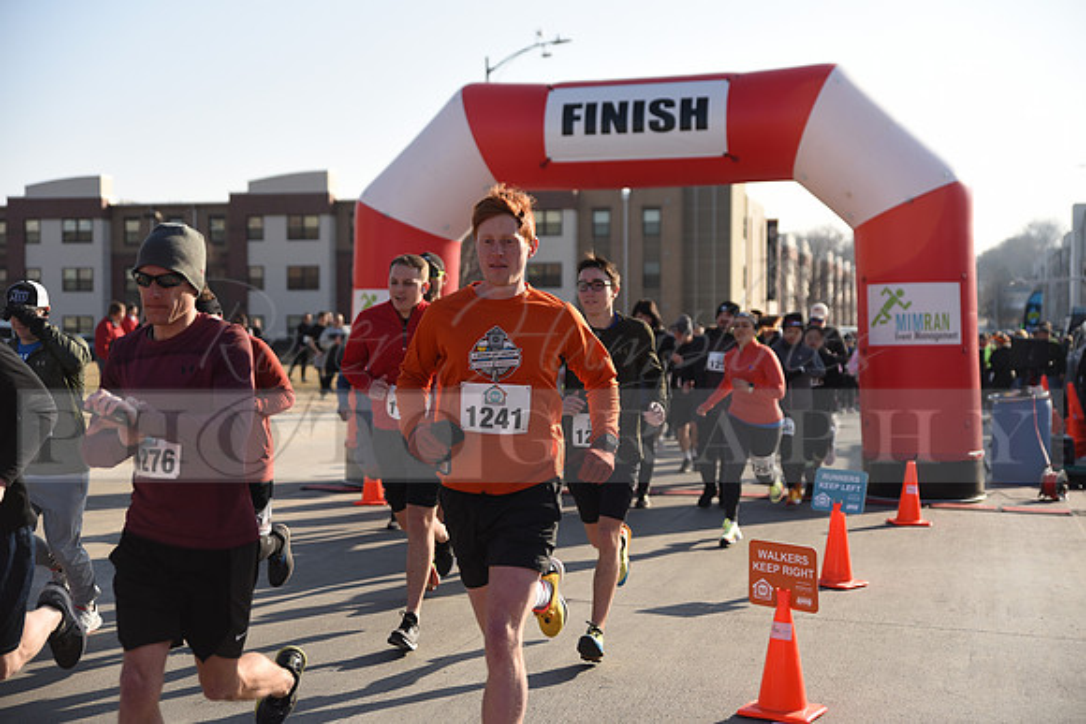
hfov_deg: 38.2
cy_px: 362
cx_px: 543
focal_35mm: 52
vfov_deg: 26.0
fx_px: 1569
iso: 100
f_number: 2.8
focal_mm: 52
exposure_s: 1/1250
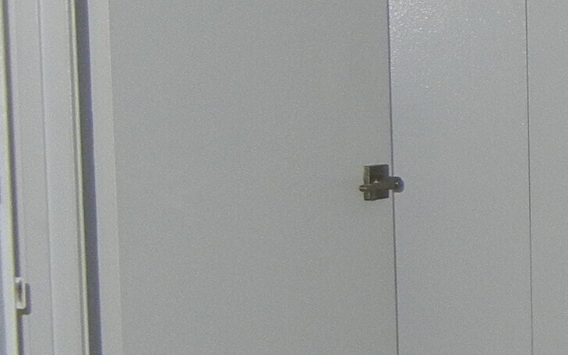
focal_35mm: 134
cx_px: 1191
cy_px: 165
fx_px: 2075
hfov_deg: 13.1
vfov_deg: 9.8
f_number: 3.5
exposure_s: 1/30
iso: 201
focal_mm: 5.4
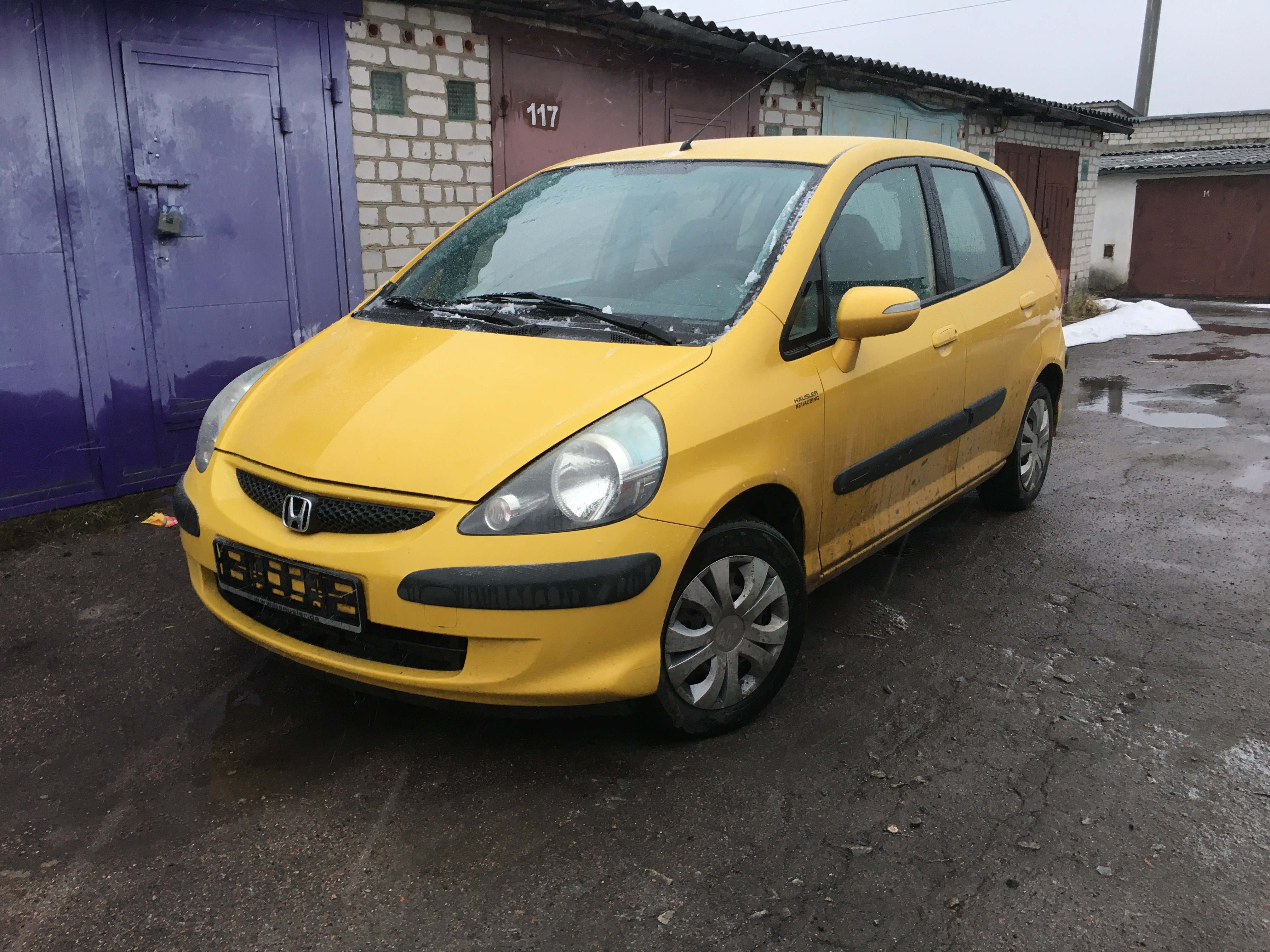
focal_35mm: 29
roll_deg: +0.5
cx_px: 635
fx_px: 1064
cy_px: 476
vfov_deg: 48.2
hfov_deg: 61.7
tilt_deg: -9.7
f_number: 2.2
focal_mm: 4.15
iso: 32
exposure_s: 1/33
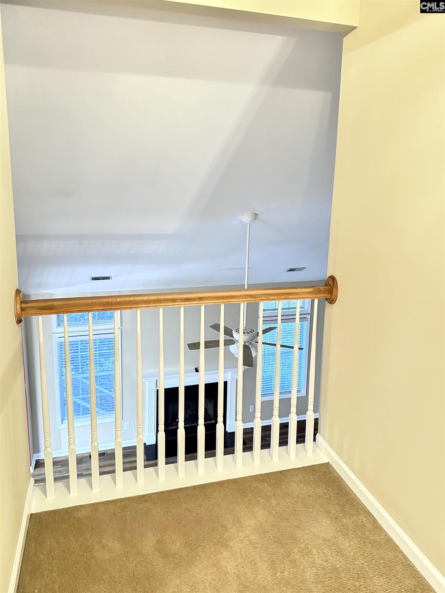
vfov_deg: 71.6
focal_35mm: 24
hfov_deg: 56.8
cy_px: 296
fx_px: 412
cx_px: 222
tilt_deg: -15.3
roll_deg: -1.3
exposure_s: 1/30
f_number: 1.78
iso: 1600
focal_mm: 6.76
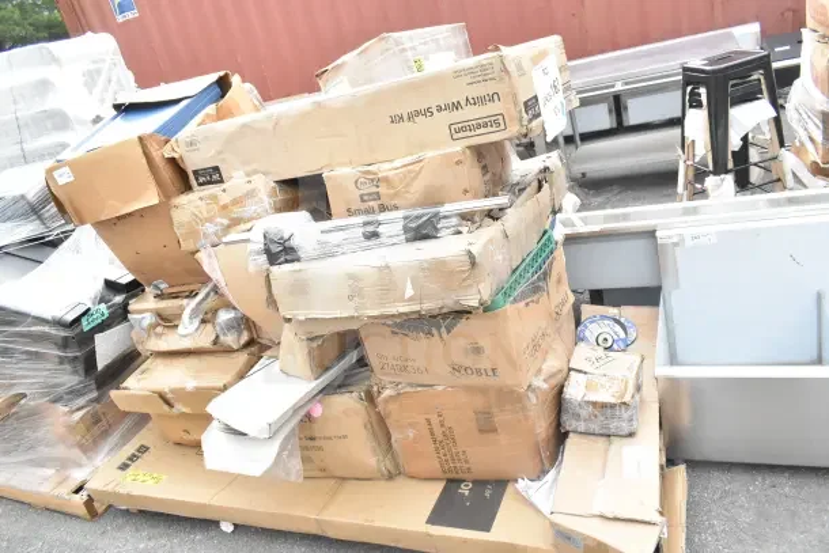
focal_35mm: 27
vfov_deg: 48.0
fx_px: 622
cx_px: 414
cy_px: 276
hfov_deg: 67.4
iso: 1600
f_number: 9
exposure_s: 1/320
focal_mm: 18
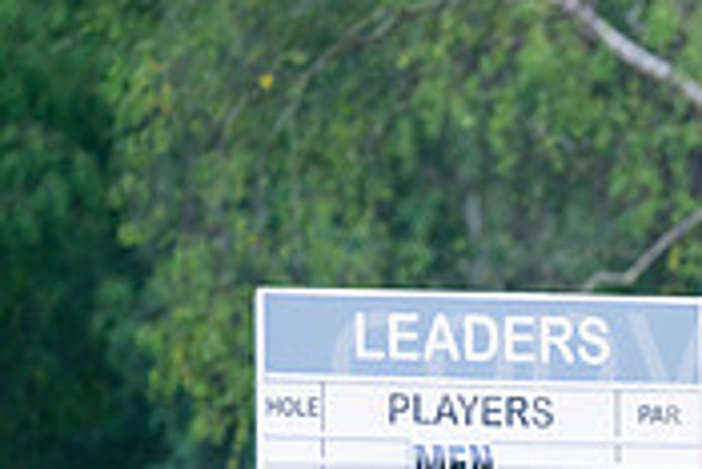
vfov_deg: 1.6
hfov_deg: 2.4
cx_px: 858
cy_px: 607
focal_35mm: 862
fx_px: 16822
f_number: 5.6
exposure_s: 1/1600
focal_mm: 260
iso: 1000
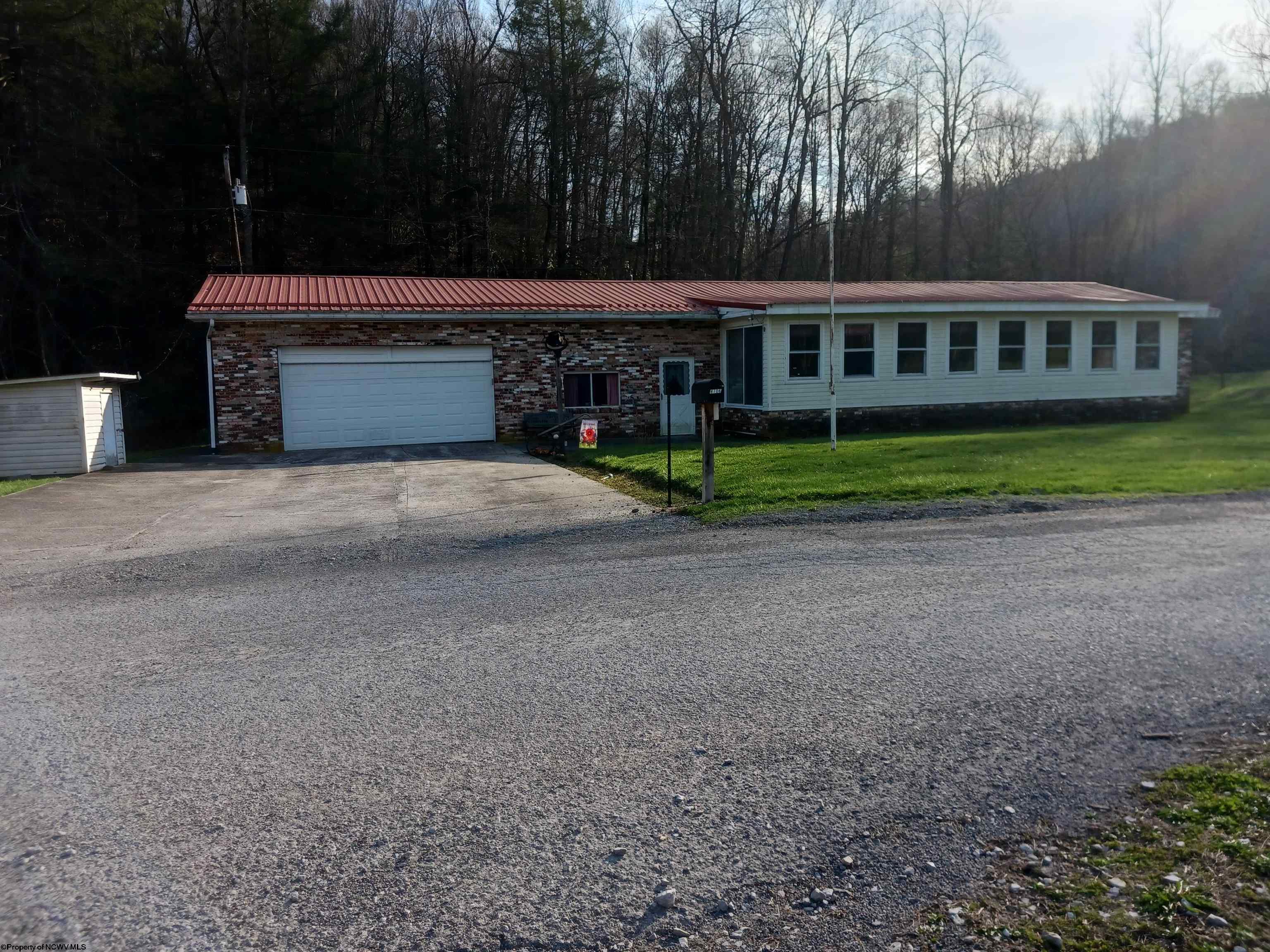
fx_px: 991
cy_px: 476
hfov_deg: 65.3
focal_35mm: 27
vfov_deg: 51.4
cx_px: 635
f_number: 1.8
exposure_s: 1/159
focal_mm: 4
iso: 20
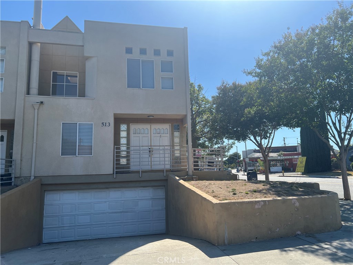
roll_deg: +1.2
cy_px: 132
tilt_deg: +8.2
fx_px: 265
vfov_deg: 53.1
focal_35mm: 26
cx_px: 176
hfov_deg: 67.3
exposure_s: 1/3460
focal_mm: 5.7
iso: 50
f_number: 1.5
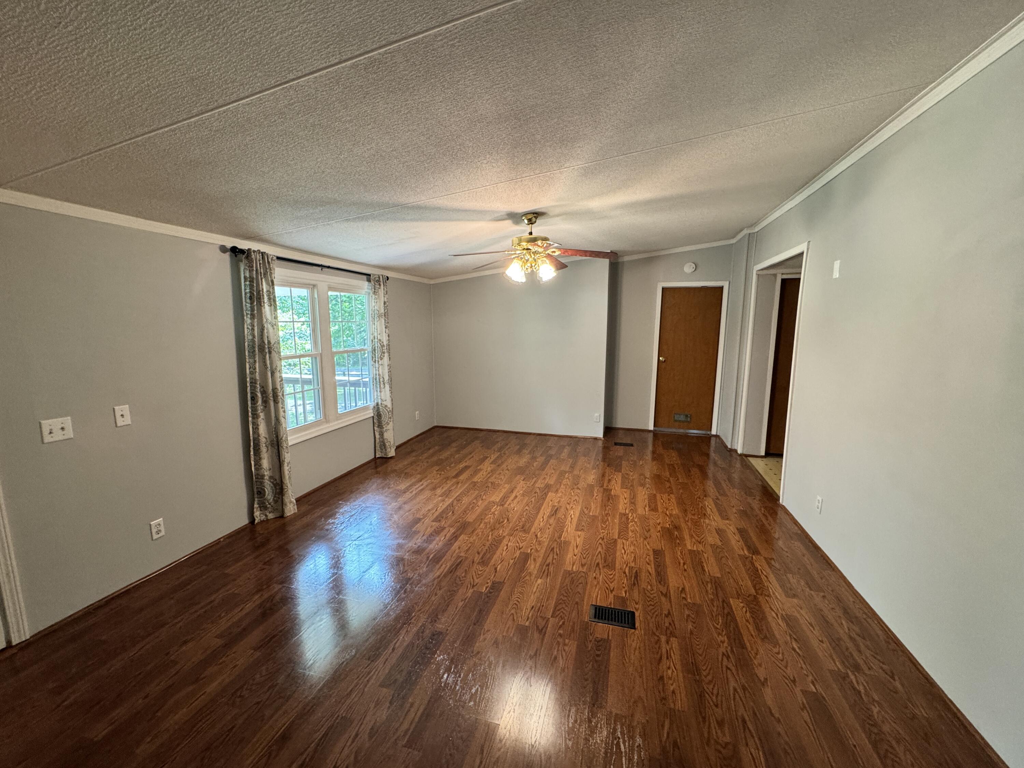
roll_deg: +0.8
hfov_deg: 102.1
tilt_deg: -8.8
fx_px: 414
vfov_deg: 85.7
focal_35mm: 14
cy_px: 384
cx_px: 512
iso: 320
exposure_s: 1/60
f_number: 2.2
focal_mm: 2.22
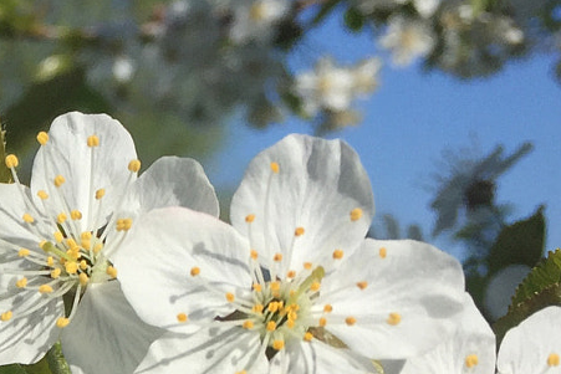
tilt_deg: -3.6
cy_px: 533
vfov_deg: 12.3
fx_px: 1668
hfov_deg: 17.1
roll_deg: -0.3
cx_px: -305
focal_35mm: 107
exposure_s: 1/3597
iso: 32
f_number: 2.2
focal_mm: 4.15
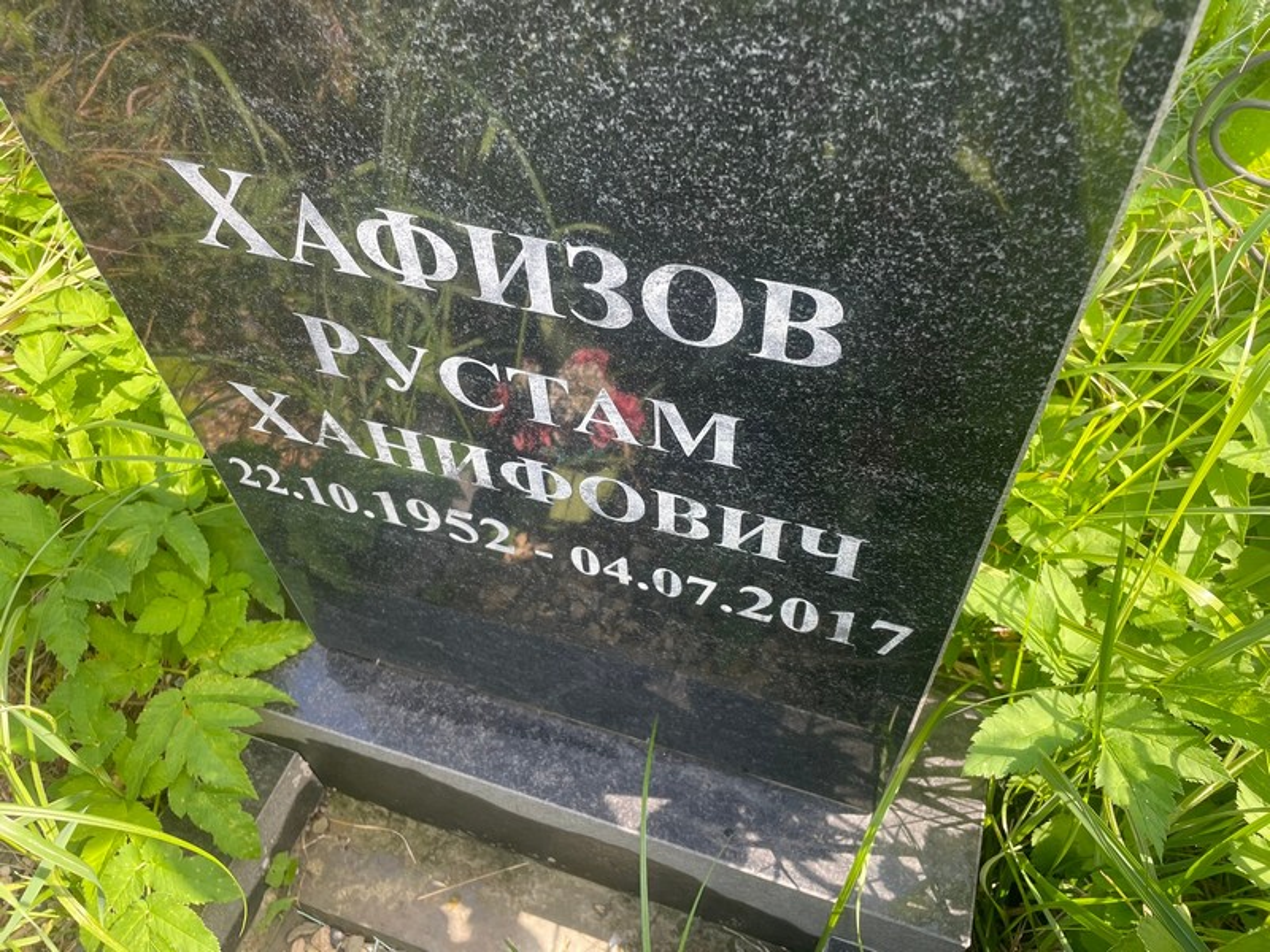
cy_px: 476
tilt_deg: -52.6
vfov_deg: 53.1
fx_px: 954
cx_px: 635
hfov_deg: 67.3
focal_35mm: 26
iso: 32
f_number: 1.6
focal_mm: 4.2
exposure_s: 1/216
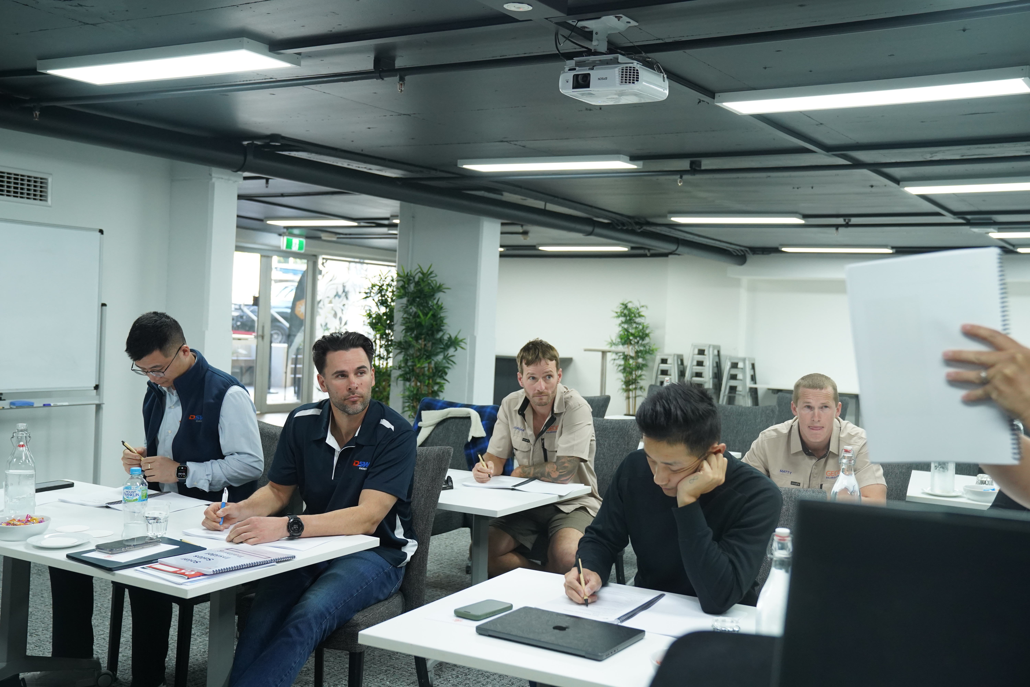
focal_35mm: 39
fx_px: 1116
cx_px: 515
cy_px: 344
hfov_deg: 49.6
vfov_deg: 34.2
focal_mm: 39
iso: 2500
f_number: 4
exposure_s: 1/200
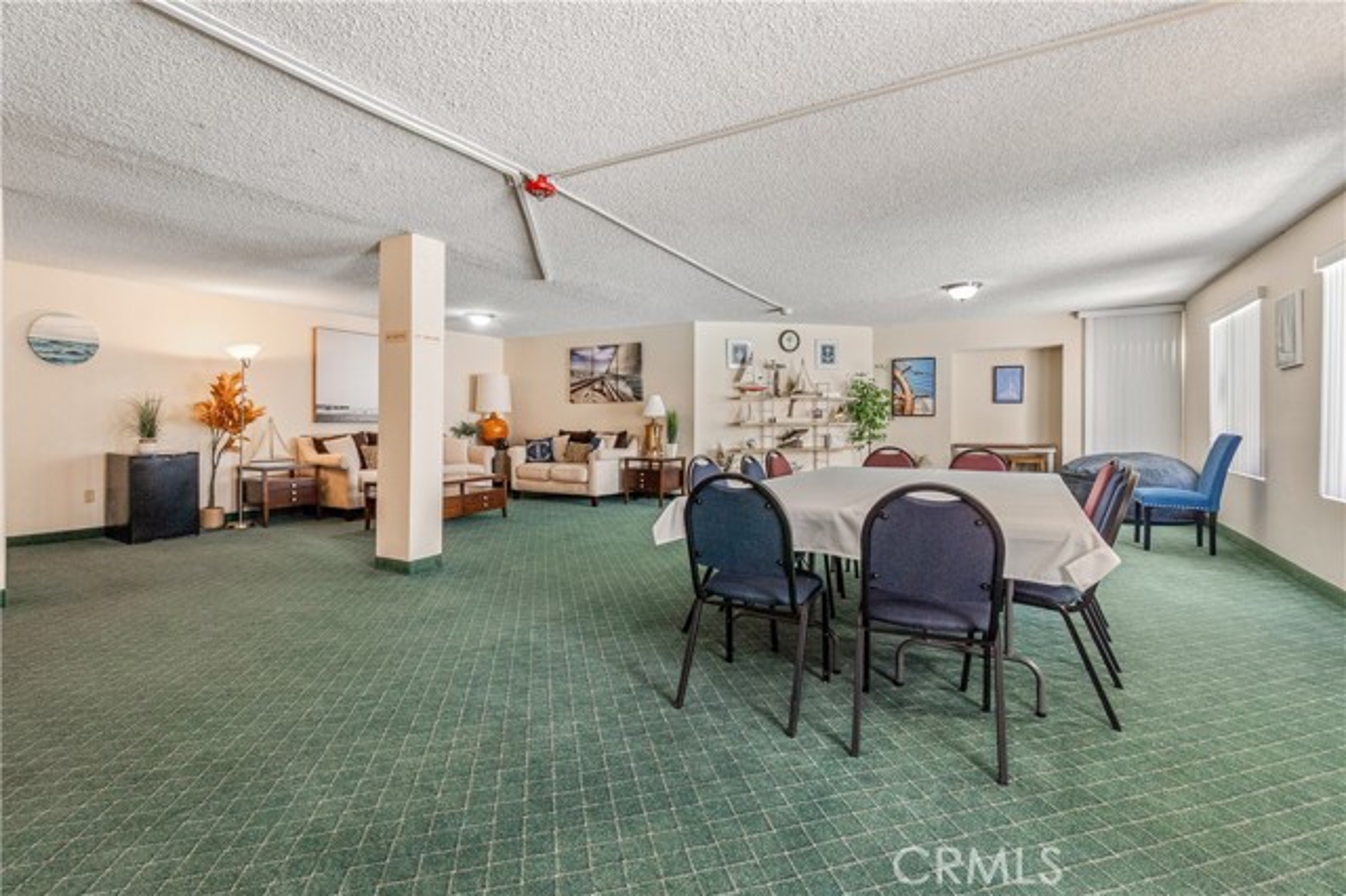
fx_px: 561
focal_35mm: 15
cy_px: 448
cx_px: 673
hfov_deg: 100.4
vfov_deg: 77.3
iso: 400
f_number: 8
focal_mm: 10
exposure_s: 1/8
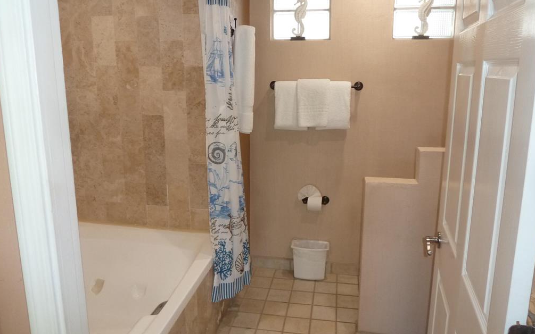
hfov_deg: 68.4
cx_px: 267
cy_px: 149
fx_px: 394
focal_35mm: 27
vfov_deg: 45.9
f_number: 3.3
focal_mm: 4.1
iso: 200
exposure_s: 1/30
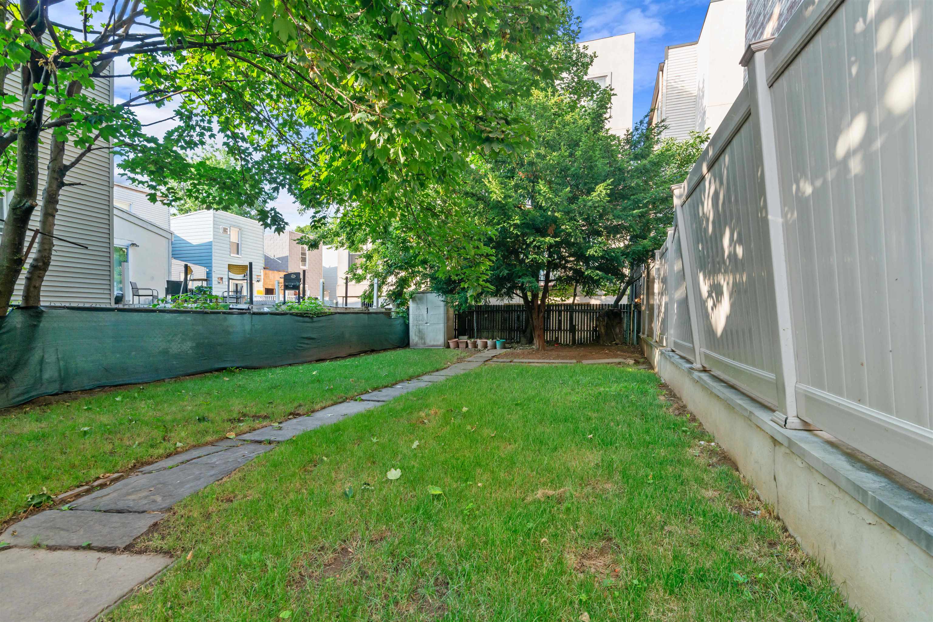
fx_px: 415
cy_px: 311
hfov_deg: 96.7
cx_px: 466
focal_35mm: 16
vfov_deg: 73.8
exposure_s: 1/125
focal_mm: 16
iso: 400
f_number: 8
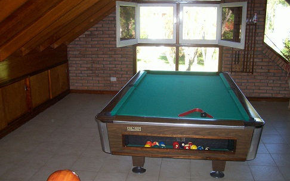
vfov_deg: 33.5
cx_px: 148
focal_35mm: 38
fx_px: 300
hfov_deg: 51.6
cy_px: 90
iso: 140
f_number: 2.7
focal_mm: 5.6
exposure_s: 1/112
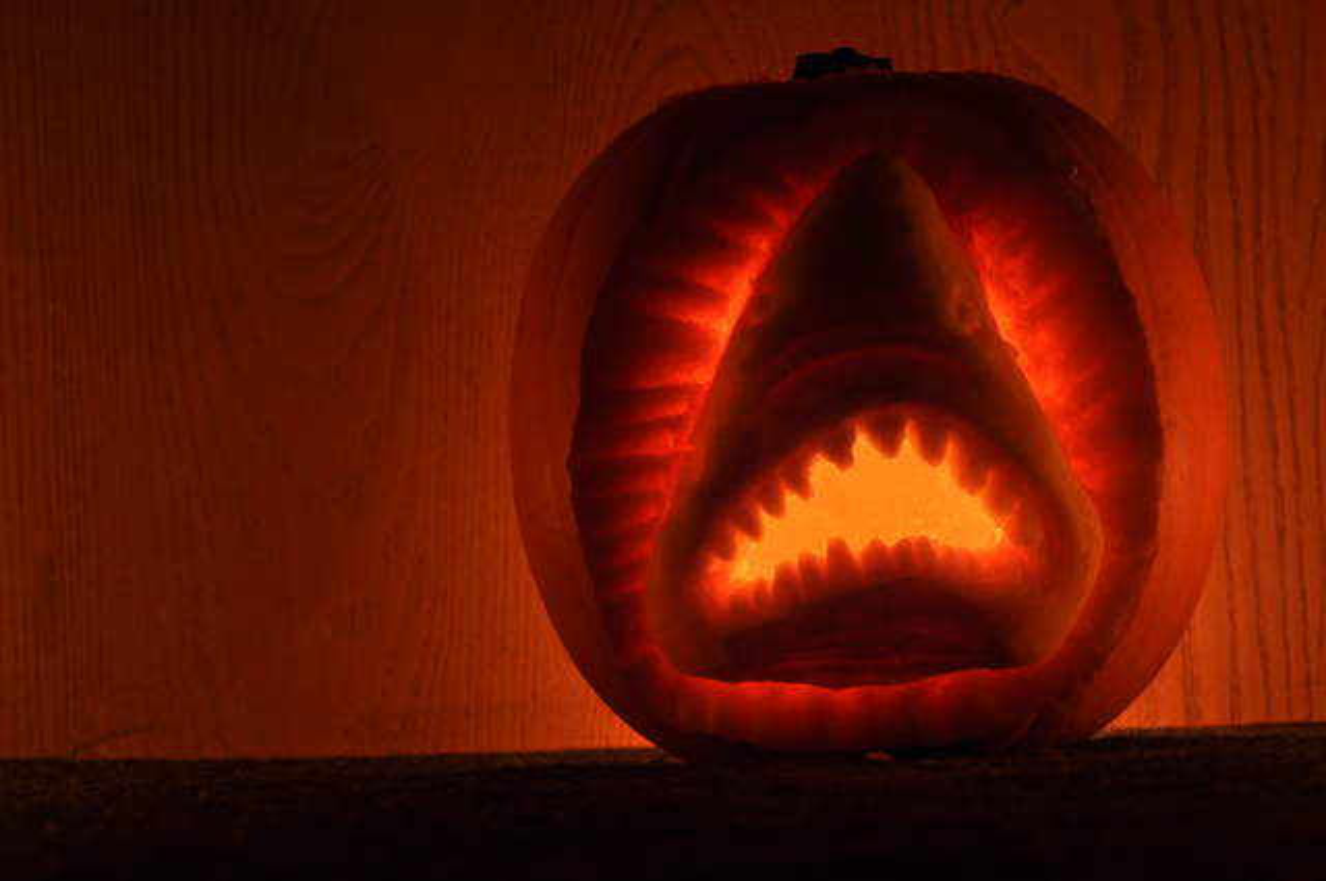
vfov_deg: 8.7
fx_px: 5794
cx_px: 663
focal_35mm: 158
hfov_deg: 13.1
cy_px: 440
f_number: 13
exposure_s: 2
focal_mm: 105
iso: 200
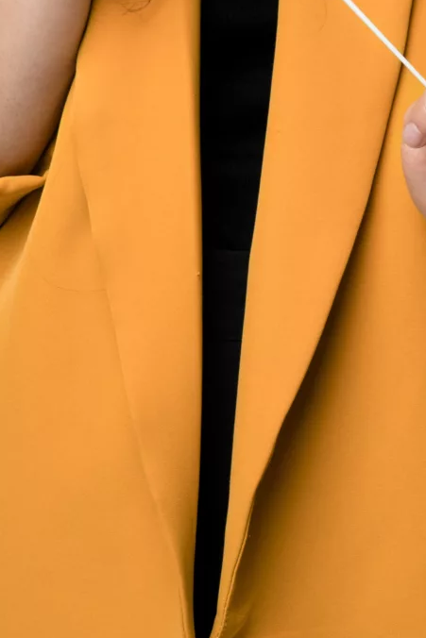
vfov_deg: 13.8
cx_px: 274
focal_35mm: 142
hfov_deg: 9.7
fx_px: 2519
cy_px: -239
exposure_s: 1/160
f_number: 11
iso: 200
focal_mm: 48
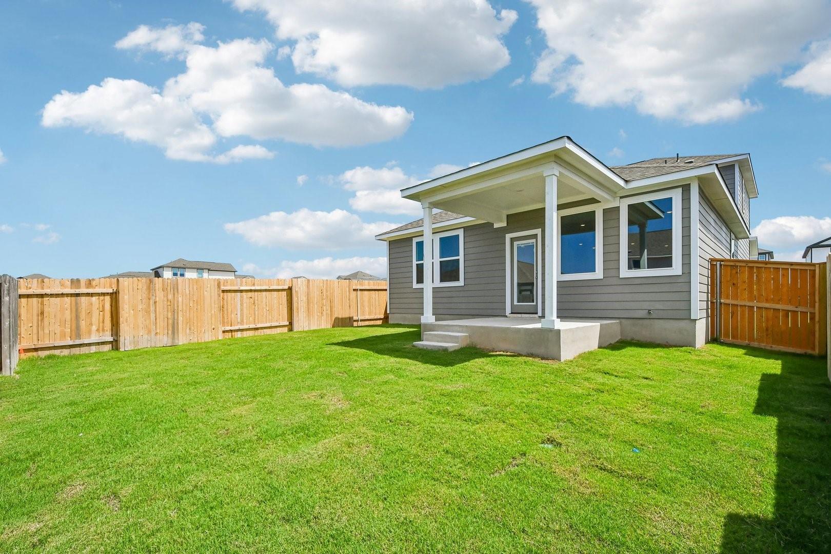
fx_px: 346
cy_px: 277
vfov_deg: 77.3
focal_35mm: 15
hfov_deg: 100.4
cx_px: 416
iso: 400
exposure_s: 1/1600
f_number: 8
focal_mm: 10
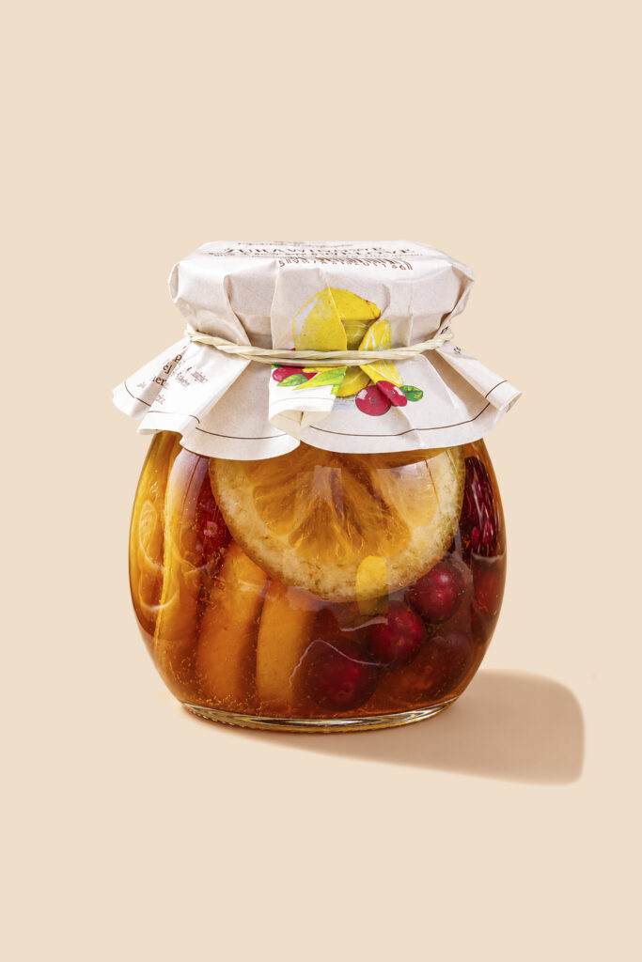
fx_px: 1604
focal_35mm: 60
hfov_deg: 22.6
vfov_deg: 33.4
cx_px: 321
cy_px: 481
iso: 200
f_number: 10
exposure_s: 1/200
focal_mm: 60
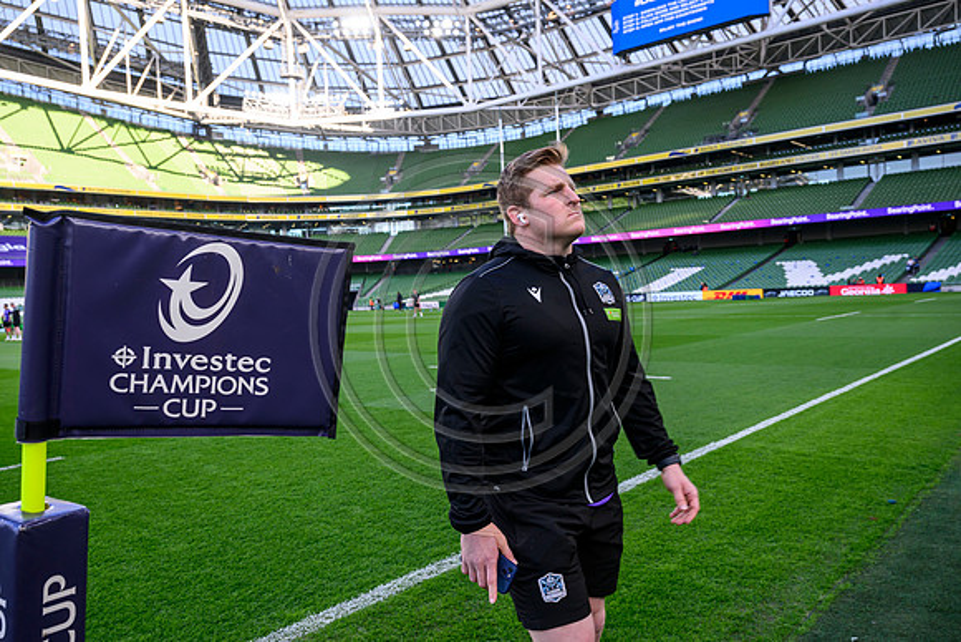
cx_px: 480
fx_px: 788
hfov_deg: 62.8
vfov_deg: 44.3
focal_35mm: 30
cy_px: 321
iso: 320
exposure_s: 1/200
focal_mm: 29.5
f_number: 5.6
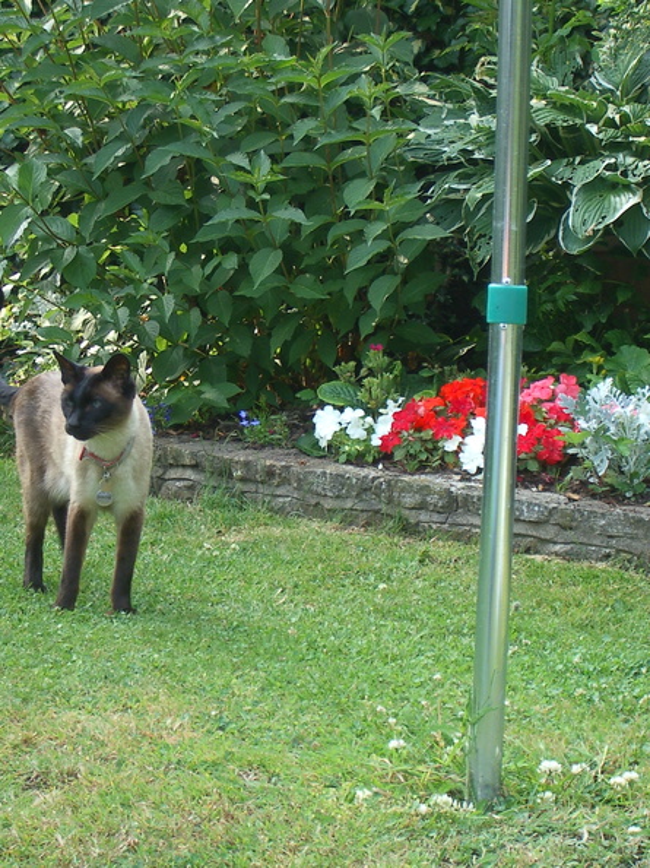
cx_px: 325
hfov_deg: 14.1
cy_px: 434
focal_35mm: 105
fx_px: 2631
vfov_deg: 18.7
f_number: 4.8
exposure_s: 1/60
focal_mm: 17.4
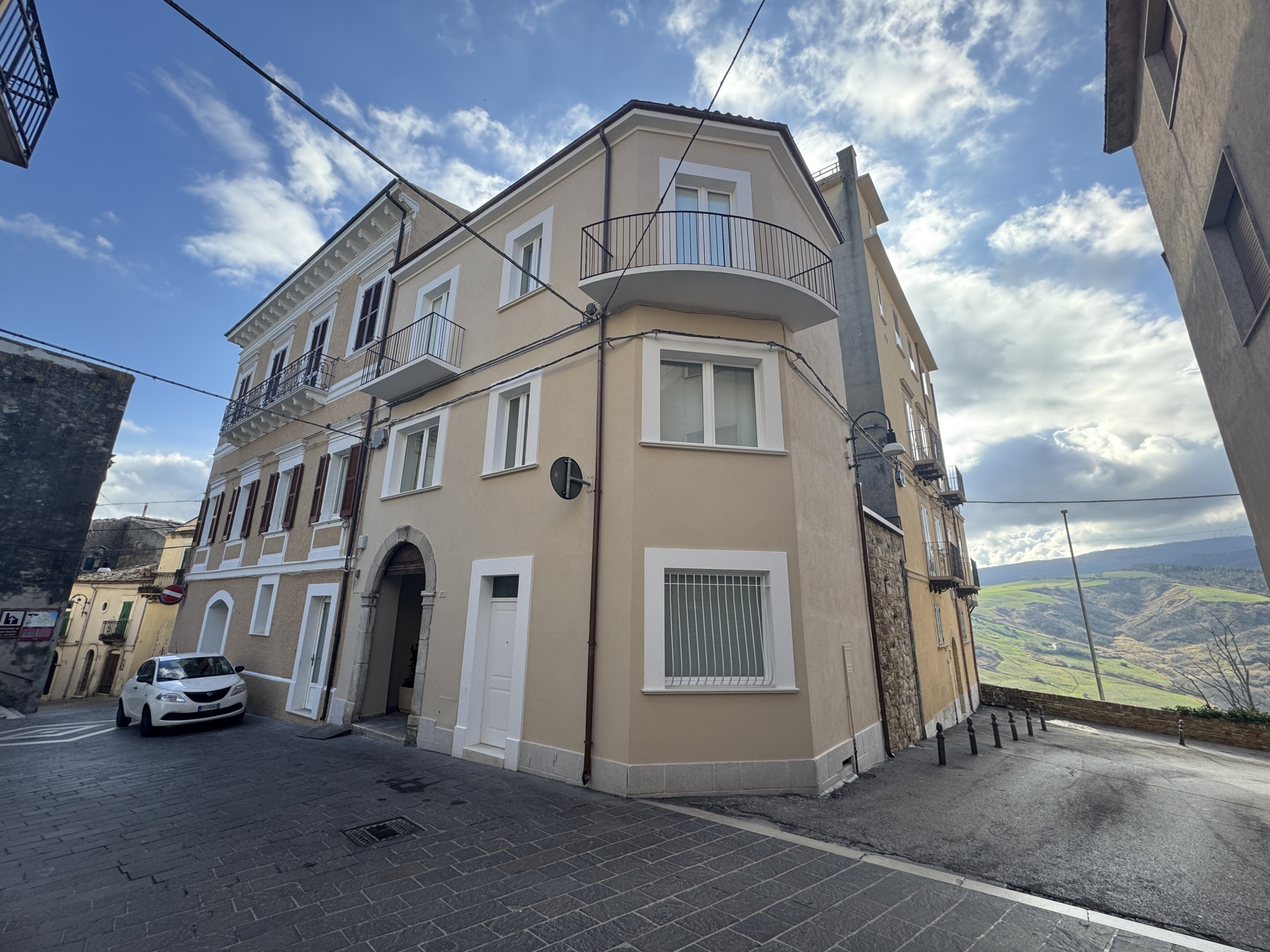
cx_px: 635
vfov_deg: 85.7
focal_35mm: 14
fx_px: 514
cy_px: 476
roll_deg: -0.7
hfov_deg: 102.1
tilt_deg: +14.7
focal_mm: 2.22
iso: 40
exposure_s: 1/373
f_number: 2.2
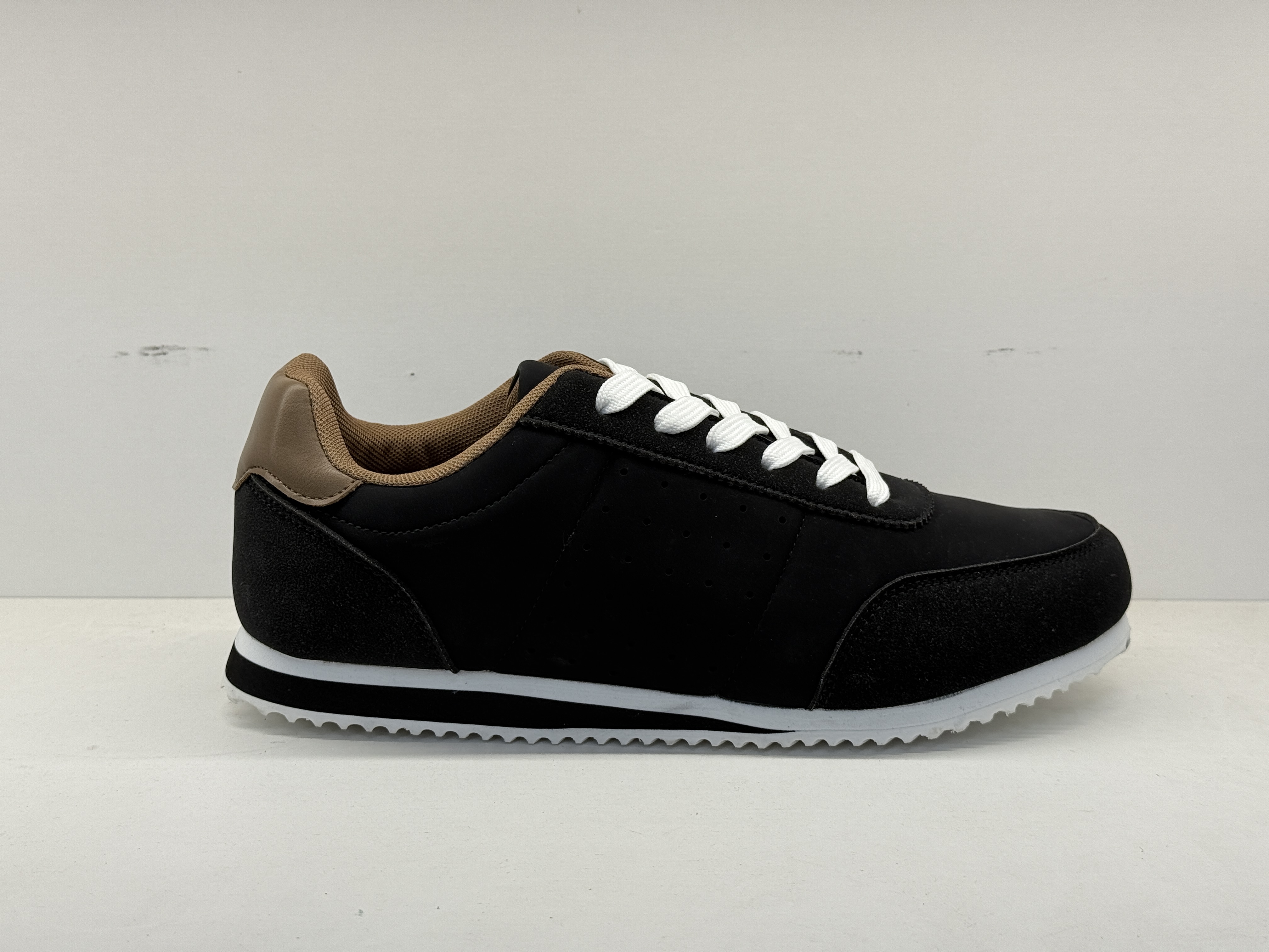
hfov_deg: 39.7
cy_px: 476
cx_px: 634
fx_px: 1760
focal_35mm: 48
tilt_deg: -11.4
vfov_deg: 30.3
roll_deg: -0.3
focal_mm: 6.76
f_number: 1.78
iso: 50
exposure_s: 1/185
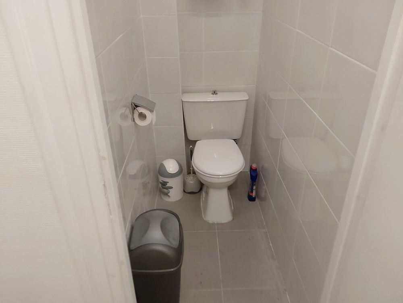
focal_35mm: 28
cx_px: 202
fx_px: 326
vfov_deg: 49.7
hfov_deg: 63.4
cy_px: 152
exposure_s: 1/50
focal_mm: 2.91
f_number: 1.9
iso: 100
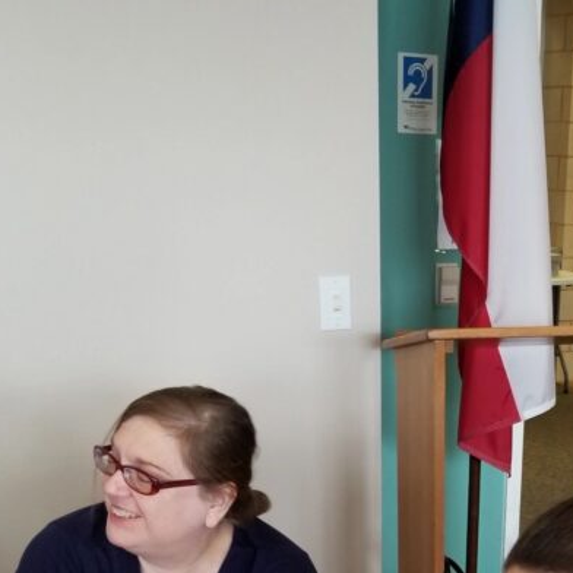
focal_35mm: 60
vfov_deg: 25.9
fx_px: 1124
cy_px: 667
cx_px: 477
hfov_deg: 27.9
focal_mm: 4.25
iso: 160
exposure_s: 1/120
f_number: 1.7
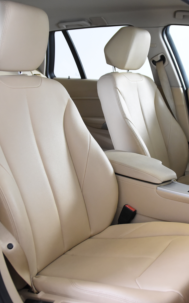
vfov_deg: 49.5
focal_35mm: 40
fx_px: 328
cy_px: 154
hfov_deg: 31.5
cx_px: 144
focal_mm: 17
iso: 1600
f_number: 3.5
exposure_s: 1/50
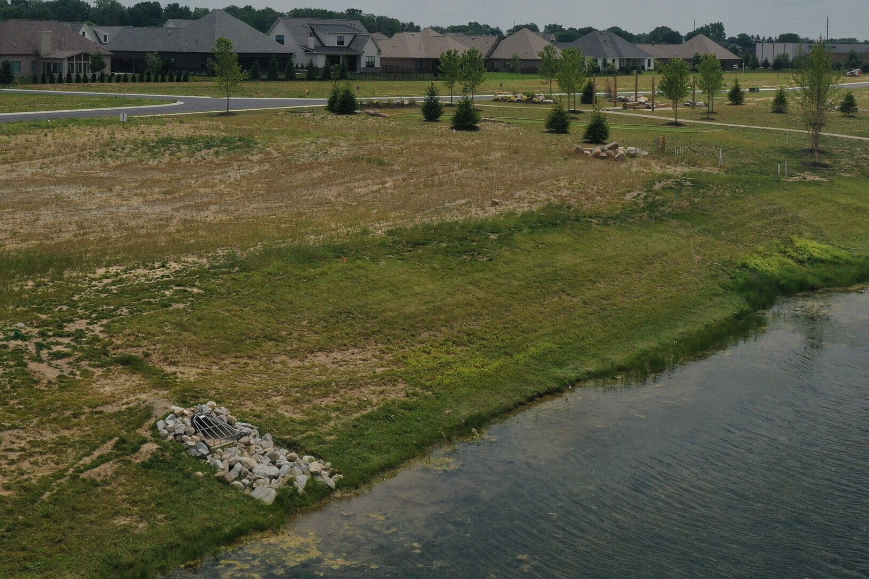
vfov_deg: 25.0
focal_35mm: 53
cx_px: 410
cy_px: 95
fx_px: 1279
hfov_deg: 37.5
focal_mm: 10.26
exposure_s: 1/800
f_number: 7.1
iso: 100
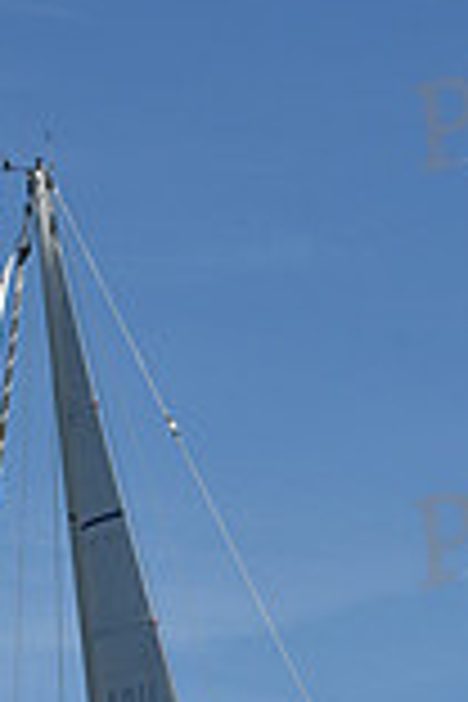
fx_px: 5070
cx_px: 182
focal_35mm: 260
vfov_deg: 7.9
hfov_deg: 5.3
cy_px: 770
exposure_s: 1/1600
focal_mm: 70
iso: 250
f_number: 8
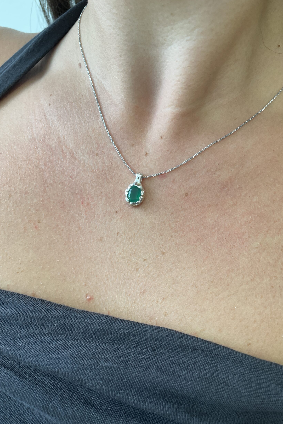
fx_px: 330
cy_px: 212
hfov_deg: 46.3
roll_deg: -2.8
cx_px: 155
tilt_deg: -34.5
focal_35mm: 28
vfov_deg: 65.5
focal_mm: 4.2
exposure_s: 1/120
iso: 64
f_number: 1.6
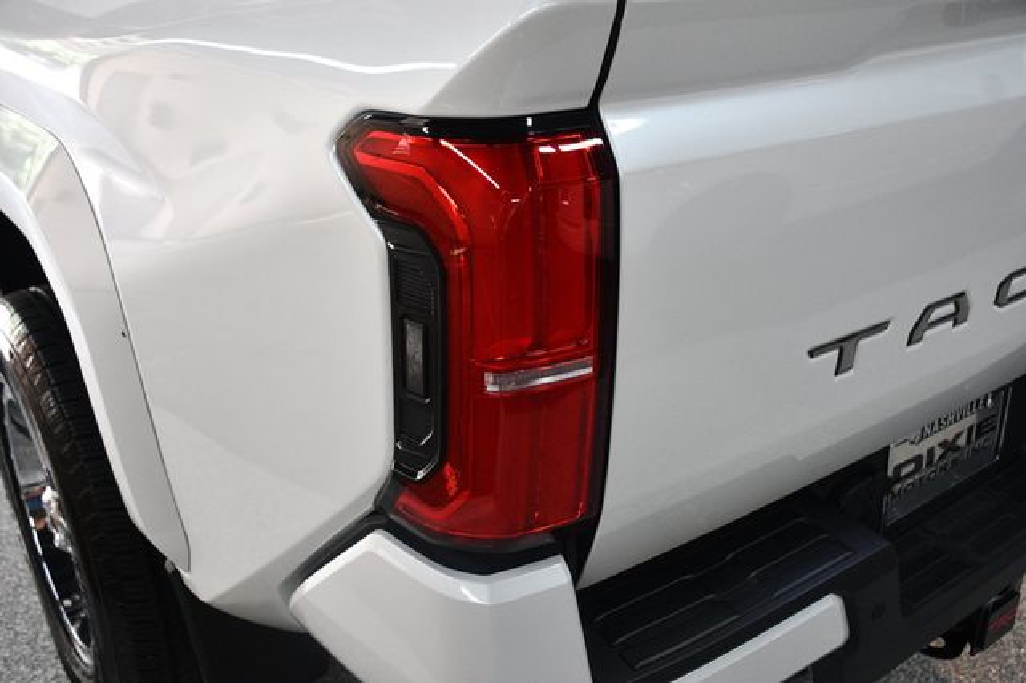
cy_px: 342
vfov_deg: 38.8
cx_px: 513
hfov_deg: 55.8
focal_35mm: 34
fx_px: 968
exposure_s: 1/125
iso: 1250
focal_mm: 23
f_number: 3.8
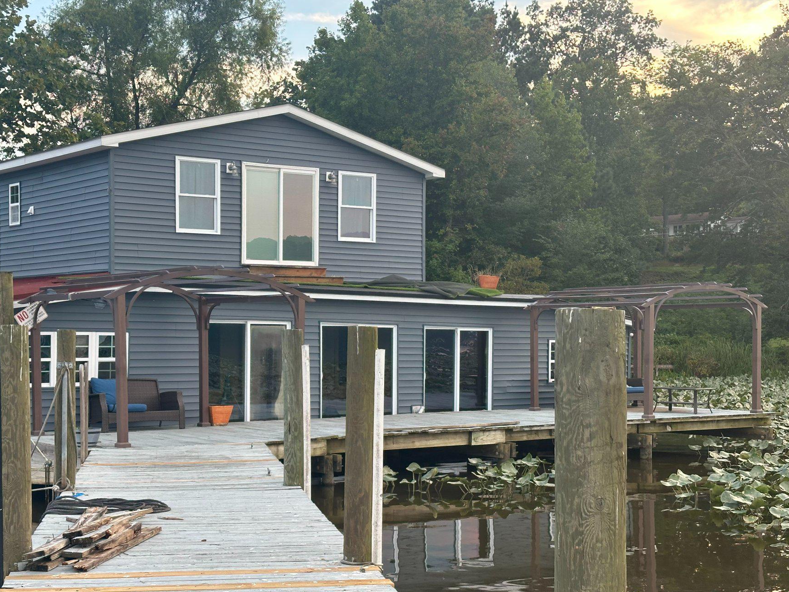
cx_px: 334
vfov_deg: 25.6
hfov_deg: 33.7
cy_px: 329
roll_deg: +0.0
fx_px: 1299
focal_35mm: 57
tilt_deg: +0.9
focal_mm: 6.86
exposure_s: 1/317
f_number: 1.78
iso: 64
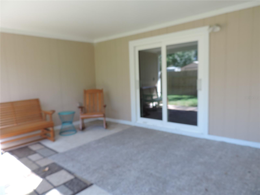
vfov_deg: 56.8
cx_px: 130
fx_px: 180
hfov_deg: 71.6
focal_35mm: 24
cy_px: 98
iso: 80
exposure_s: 1/50
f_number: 3
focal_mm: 4.3
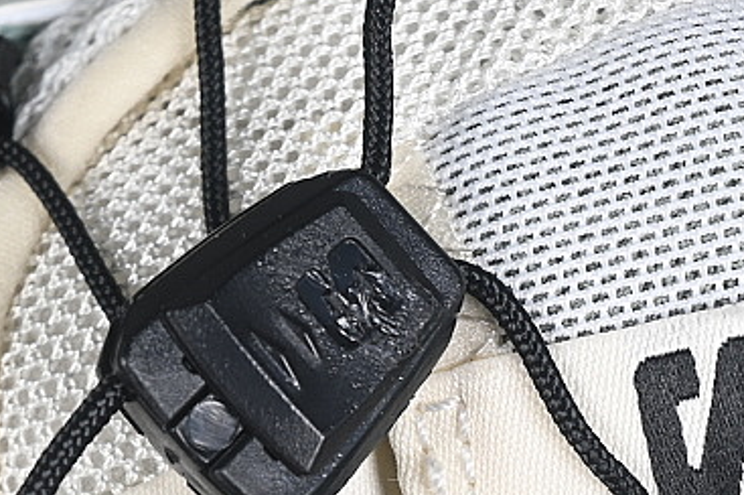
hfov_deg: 9.3
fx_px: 4563
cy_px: 491
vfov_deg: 6.2
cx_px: 292
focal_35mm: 221
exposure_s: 1/80
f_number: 7.1
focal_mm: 50
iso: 160
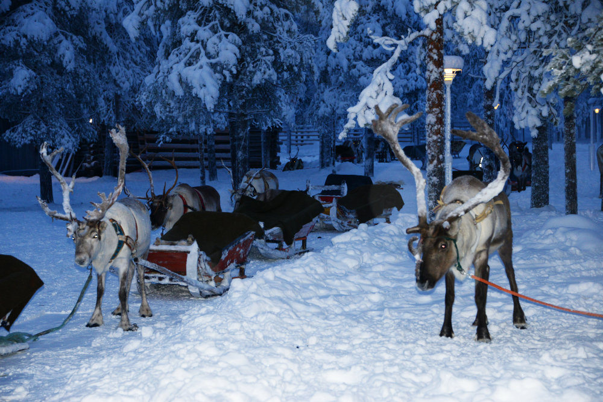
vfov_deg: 14.0
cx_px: 302
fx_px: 1642
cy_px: 201
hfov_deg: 20.8
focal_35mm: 98
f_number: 5.3
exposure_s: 1/250
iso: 800
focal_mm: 98
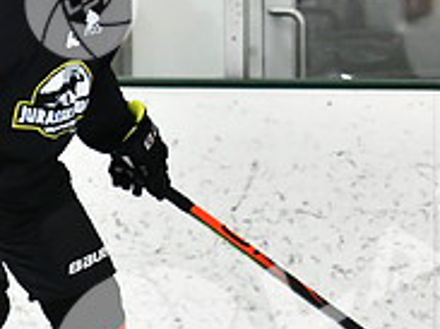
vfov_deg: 1.7
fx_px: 11039
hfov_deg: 2.3
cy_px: 128
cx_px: 582
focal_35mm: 869
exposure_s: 1/1250
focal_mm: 190
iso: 5000
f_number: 2.8
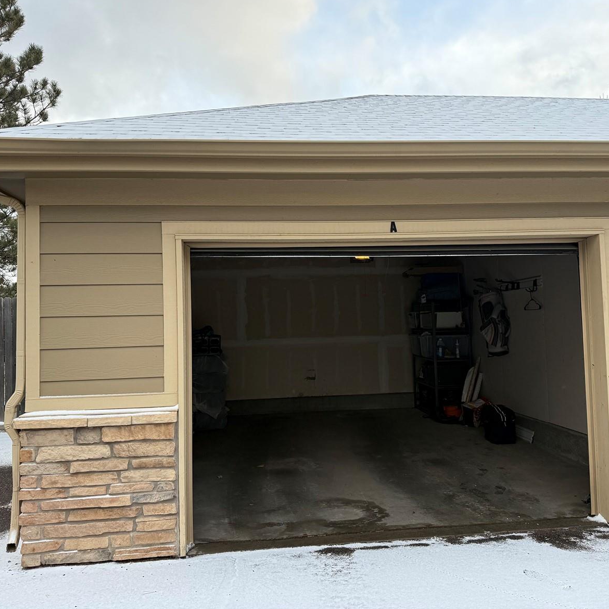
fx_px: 577
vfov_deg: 55.6
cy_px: 298
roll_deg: +1.4
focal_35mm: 29
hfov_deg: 55.6
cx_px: 327
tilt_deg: +3.5
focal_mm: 6.76
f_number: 1.78
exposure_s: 1/374
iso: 100
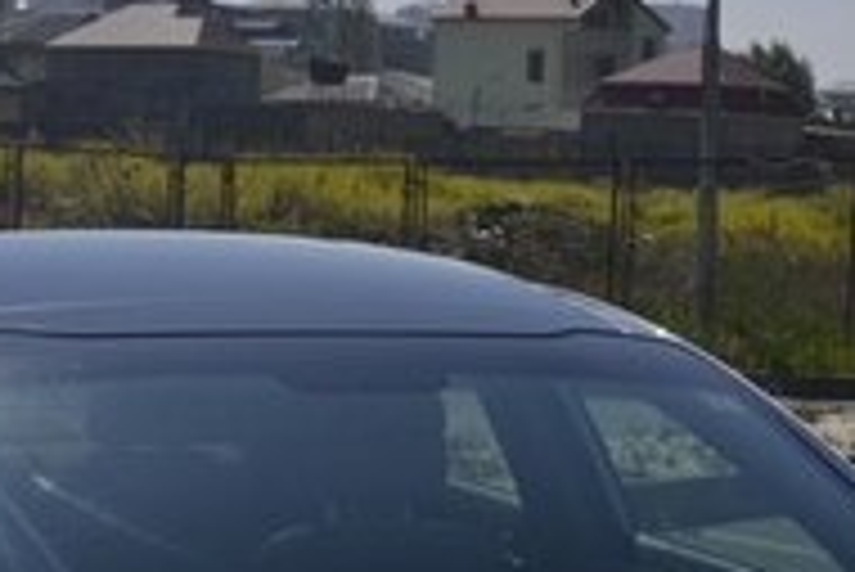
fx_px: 2971
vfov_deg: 10.6
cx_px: 234
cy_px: 820
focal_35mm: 125
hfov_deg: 16.3
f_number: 11
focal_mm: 24
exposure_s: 1/500
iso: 100
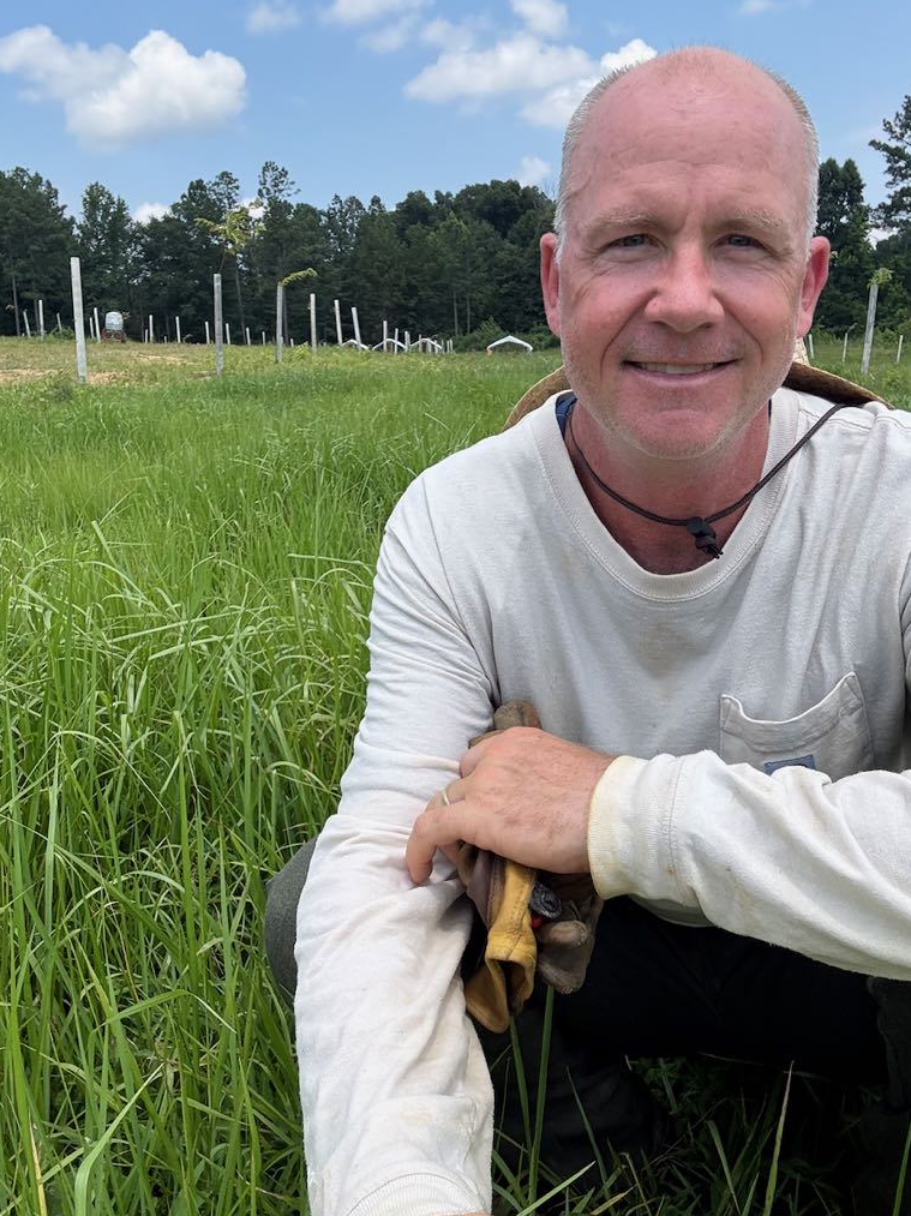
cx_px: 481
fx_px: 1124
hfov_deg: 44.1
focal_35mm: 32
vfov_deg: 56.8
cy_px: 627
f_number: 1.9
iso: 25
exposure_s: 1/947
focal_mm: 2.69
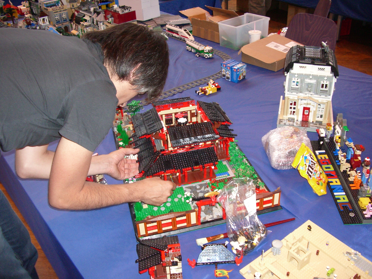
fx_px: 376
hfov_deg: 52.6
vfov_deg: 40.7
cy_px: 140
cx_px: 186
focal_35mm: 35
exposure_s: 1/60
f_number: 2.6
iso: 200
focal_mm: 5.8
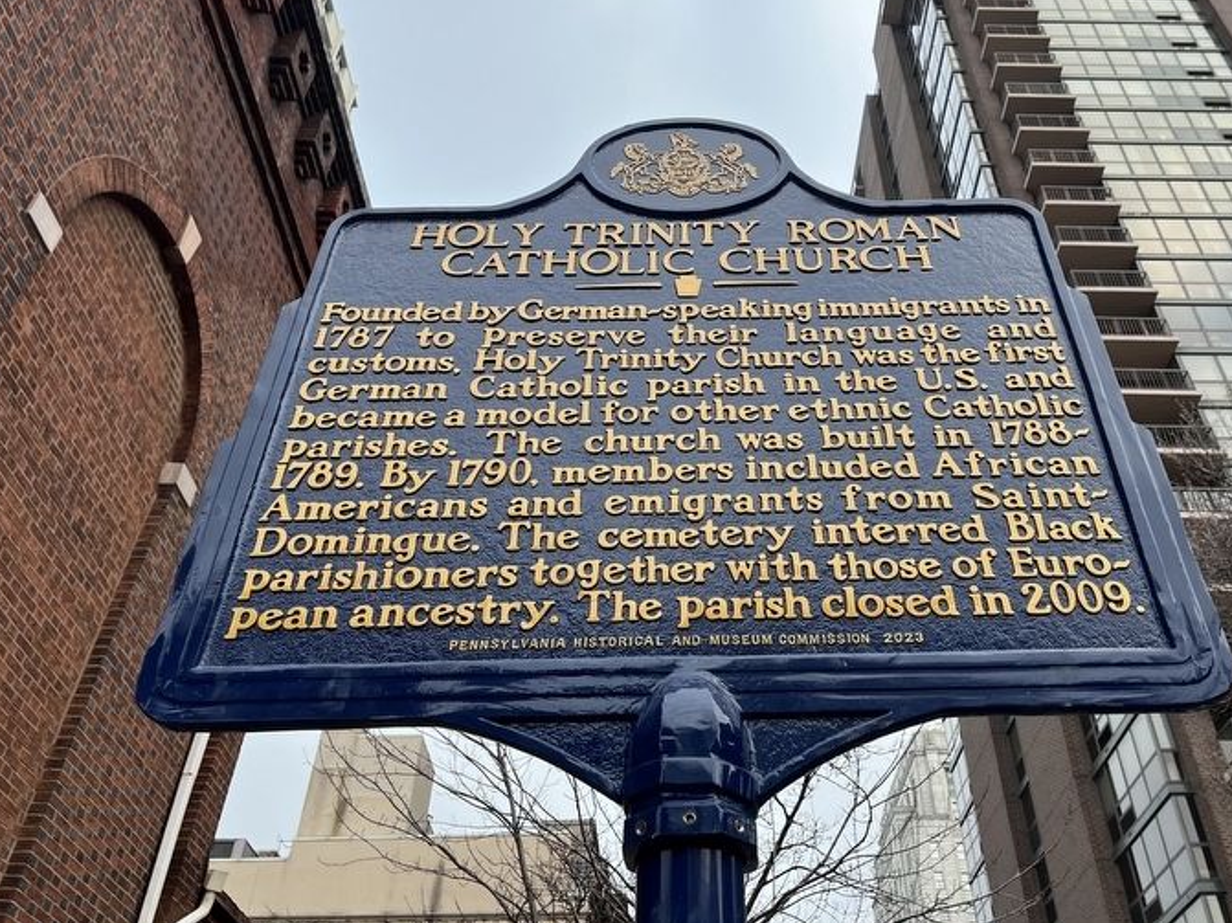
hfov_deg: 58.1
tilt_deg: +42.6
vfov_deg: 45.3
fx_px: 1103
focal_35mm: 31
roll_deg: +1.4
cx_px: 712
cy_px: 384
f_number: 1.6
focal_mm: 5.1
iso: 40
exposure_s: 1/279
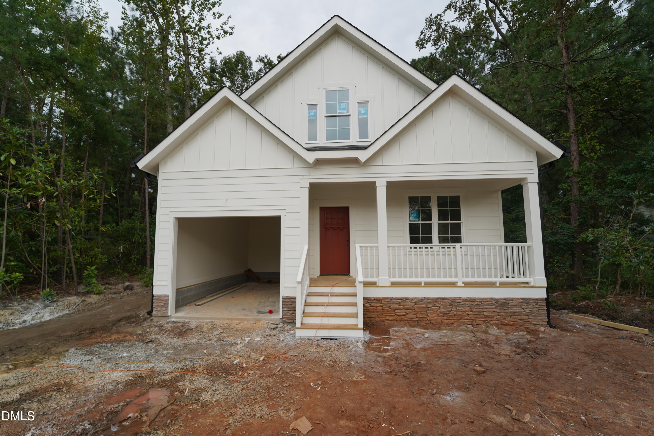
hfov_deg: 104.3
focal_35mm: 14
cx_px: 327
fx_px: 254
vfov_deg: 81.2
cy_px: 218
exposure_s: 1/125
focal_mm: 14
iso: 100
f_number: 5.6
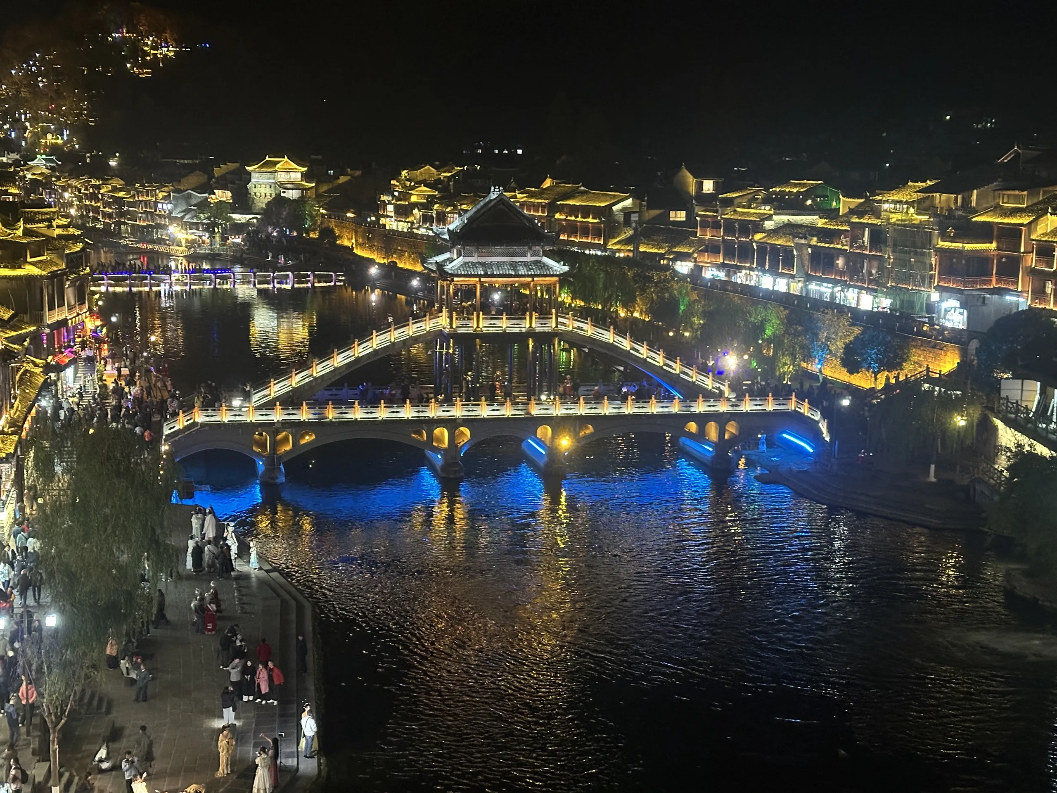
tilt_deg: -9.2
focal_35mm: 48
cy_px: 396
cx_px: 528
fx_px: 1466
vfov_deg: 30.3
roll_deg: -0.6
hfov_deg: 39.7
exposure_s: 1/25
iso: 640
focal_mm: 6.86
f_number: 1.78
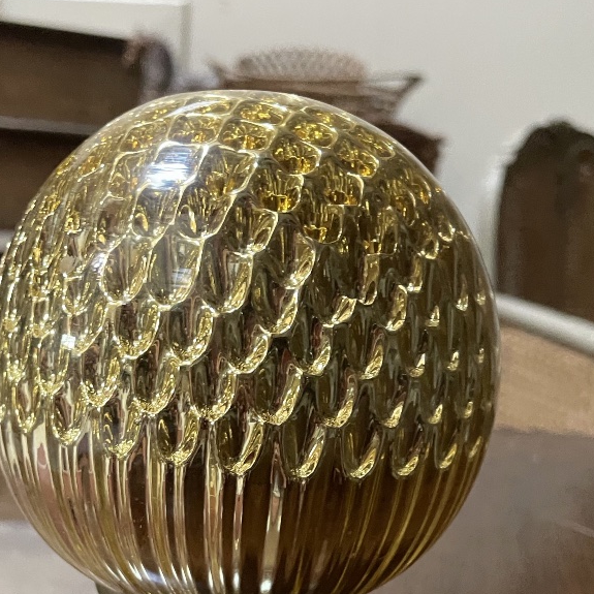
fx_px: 932
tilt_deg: -16.9
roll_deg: -3.4
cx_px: 279
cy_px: 491
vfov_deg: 34.1
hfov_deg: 35.3
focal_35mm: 48
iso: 640
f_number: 1.6
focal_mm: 4.2
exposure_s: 1/31
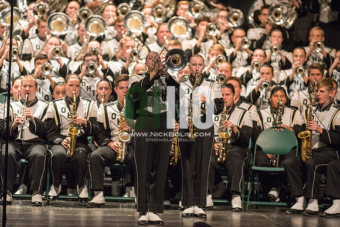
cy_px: 114
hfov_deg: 6.9
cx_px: 170
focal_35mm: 300
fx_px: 2834
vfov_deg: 4.6
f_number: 2.8
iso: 4000
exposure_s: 1/500
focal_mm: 300
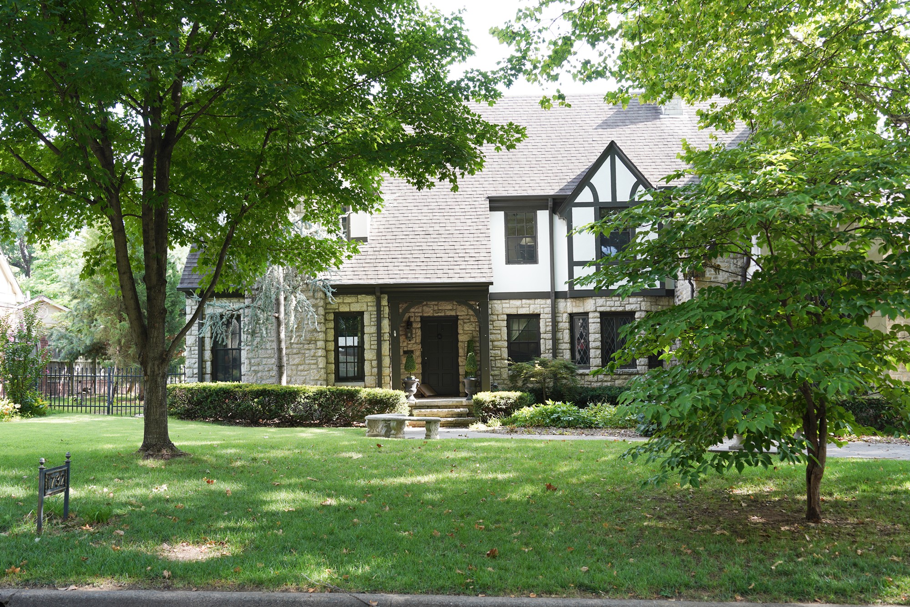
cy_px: 304
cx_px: 455
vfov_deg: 37.9
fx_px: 885
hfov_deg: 54.4
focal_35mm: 35
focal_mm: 35
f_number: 5.6
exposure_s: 1/100
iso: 200
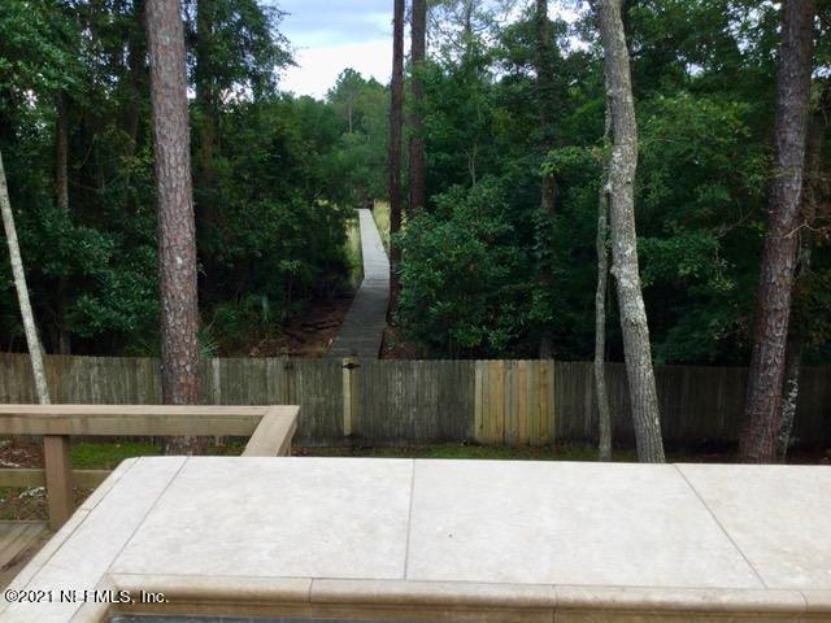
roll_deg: -0.9
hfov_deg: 58.4
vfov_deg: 45.4
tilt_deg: -13.1
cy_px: 312
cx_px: 416
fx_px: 744
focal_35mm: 31
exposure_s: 1/120
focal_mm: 3.3
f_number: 2.4
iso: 25
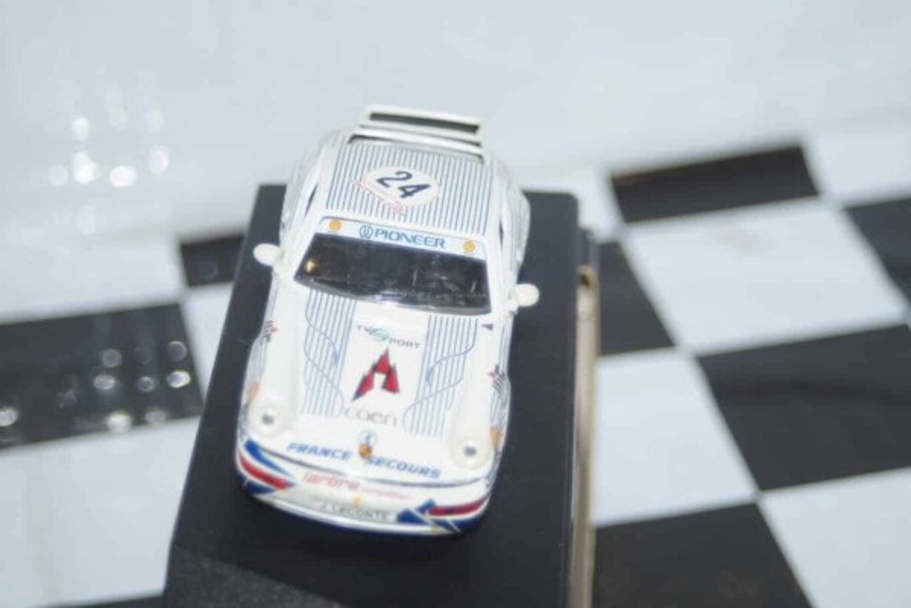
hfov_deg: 19.5
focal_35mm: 105
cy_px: 304
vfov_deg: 13.0
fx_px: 2657
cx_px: 456
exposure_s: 1/125
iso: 400
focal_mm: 70
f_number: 5.6
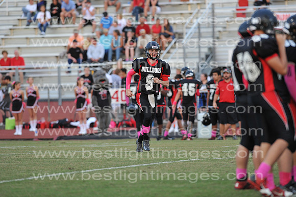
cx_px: 148
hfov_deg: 6.9
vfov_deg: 4.6
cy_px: 98
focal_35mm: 300
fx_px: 2465
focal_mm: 300
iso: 1600
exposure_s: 1/640
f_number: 4
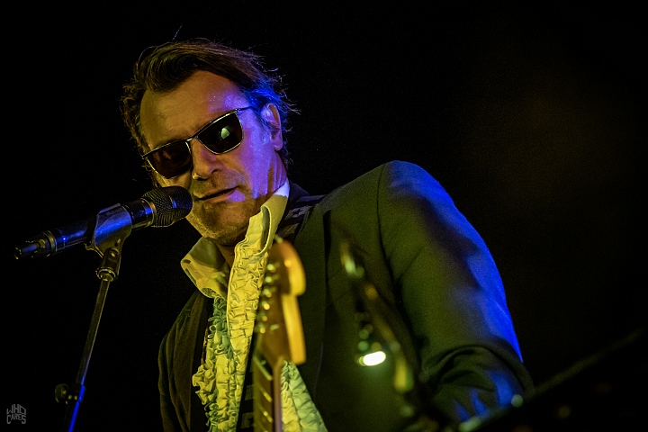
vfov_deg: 8.3
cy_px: 216
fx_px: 2970
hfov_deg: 12.5
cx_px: 324
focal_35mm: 165
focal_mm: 110
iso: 2500
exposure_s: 1/80
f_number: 2.8
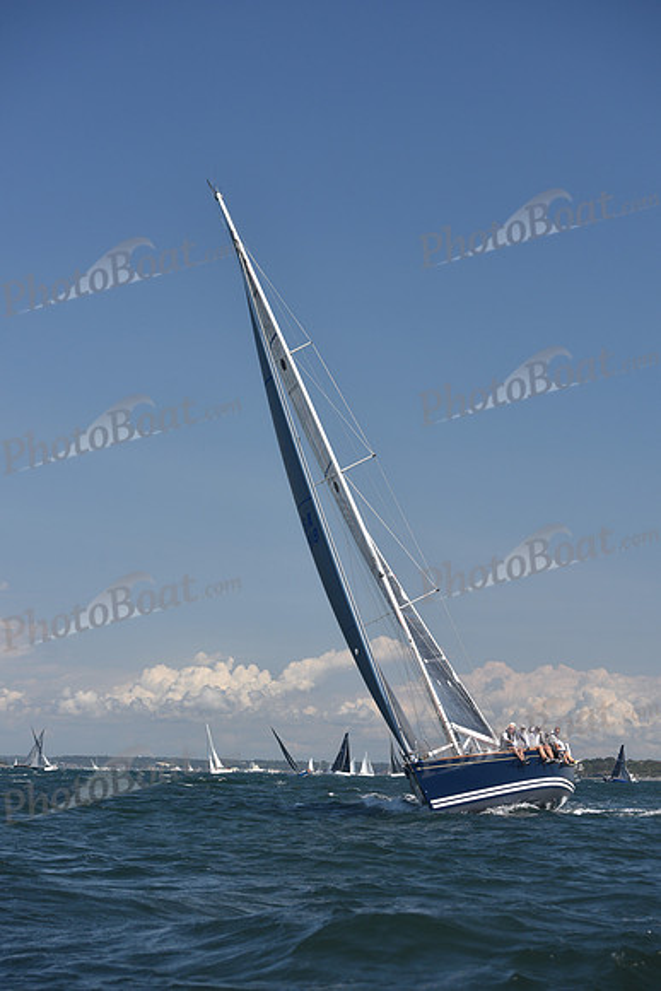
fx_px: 2257
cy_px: 496
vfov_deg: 24.8
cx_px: 330
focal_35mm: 82
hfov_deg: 16.7
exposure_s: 1/1000
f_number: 5
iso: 250
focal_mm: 82
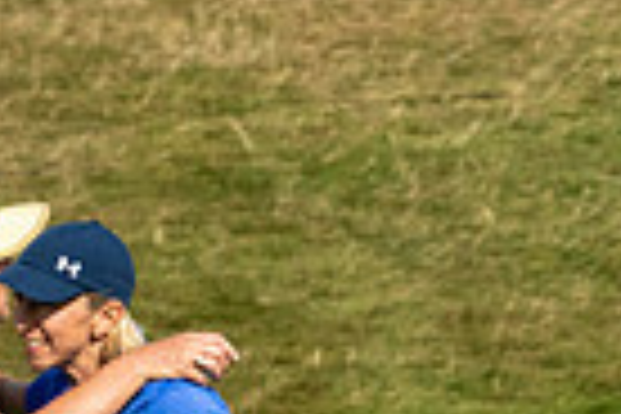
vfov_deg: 0.6
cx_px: -226
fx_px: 41621
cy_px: 546
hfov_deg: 0.9
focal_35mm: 2413
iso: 200
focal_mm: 300
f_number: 6.3
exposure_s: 1/500
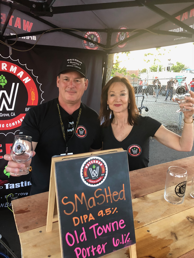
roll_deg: -1.5
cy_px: 129
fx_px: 209
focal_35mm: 28
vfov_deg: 63.4
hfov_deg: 49.7
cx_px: 97
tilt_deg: -12.8
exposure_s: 1/15
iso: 50
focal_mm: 4
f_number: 1.8
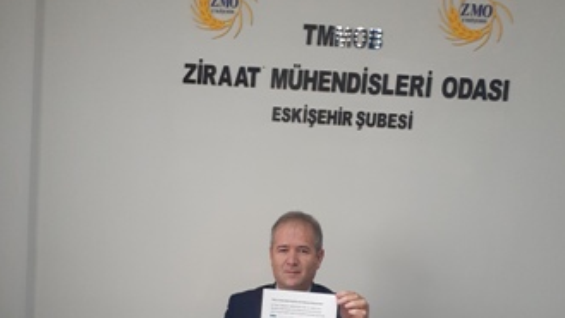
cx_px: 287
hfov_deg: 50.5
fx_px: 599
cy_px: 294
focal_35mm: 40
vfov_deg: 28.4
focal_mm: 3.6
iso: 200
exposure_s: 1/50
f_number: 1.9
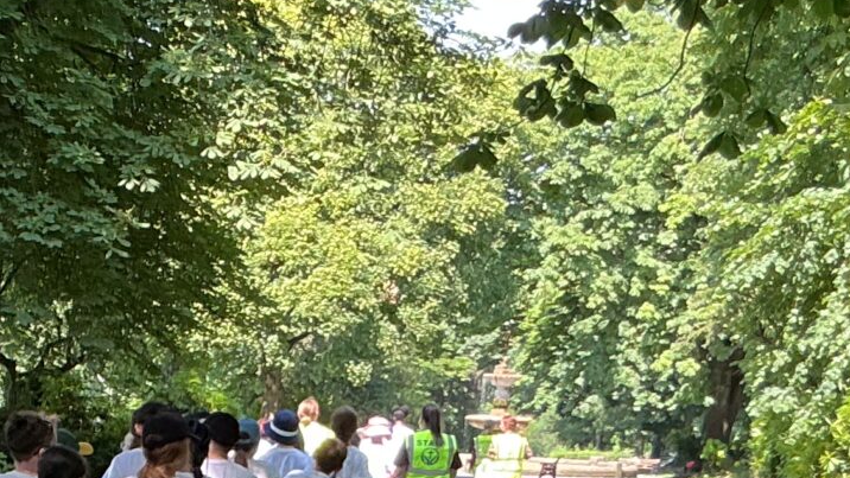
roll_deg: -0.2
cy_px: 724
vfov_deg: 10.4
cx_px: -77
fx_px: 2547
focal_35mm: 113
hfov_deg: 18.3
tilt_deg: -4.7
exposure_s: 1/120
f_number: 1.8
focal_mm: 3
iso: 25
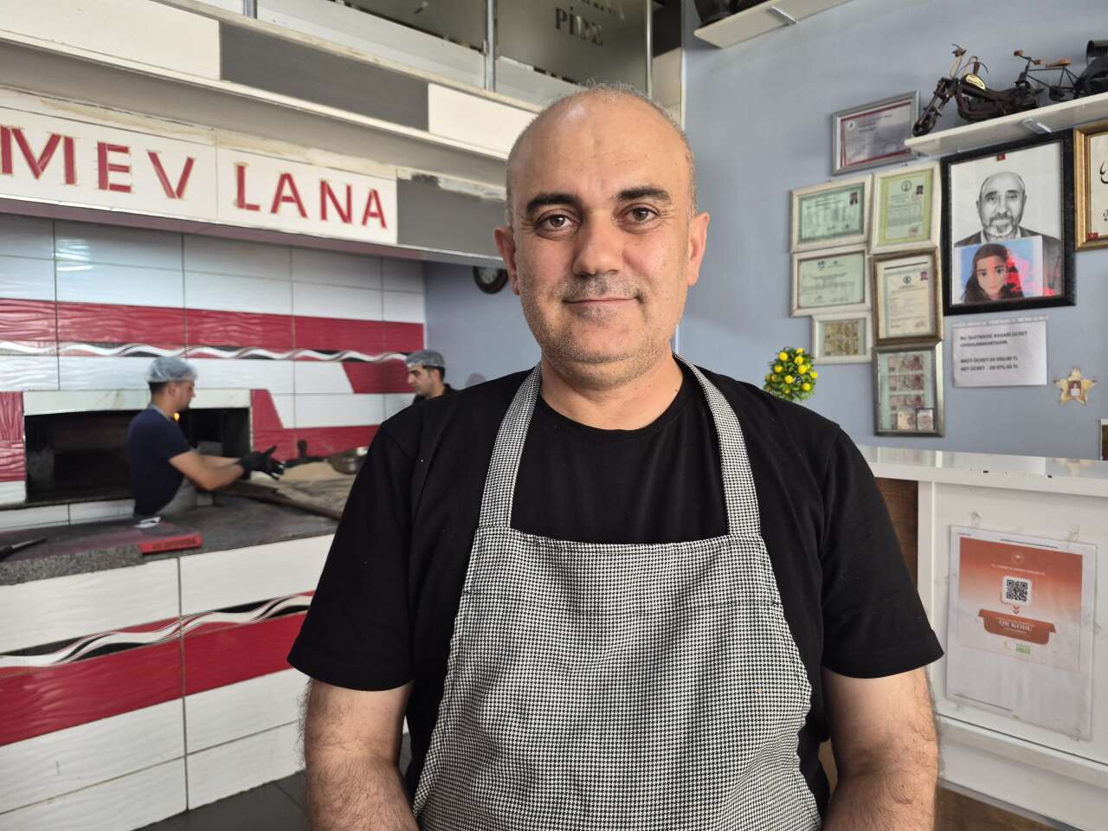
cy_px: 416
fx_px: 736
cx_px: 554
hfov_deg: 73.9
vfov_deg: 58.9
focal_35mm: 23
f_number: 1.8
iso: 400
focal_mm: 5.4
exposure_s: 1/100
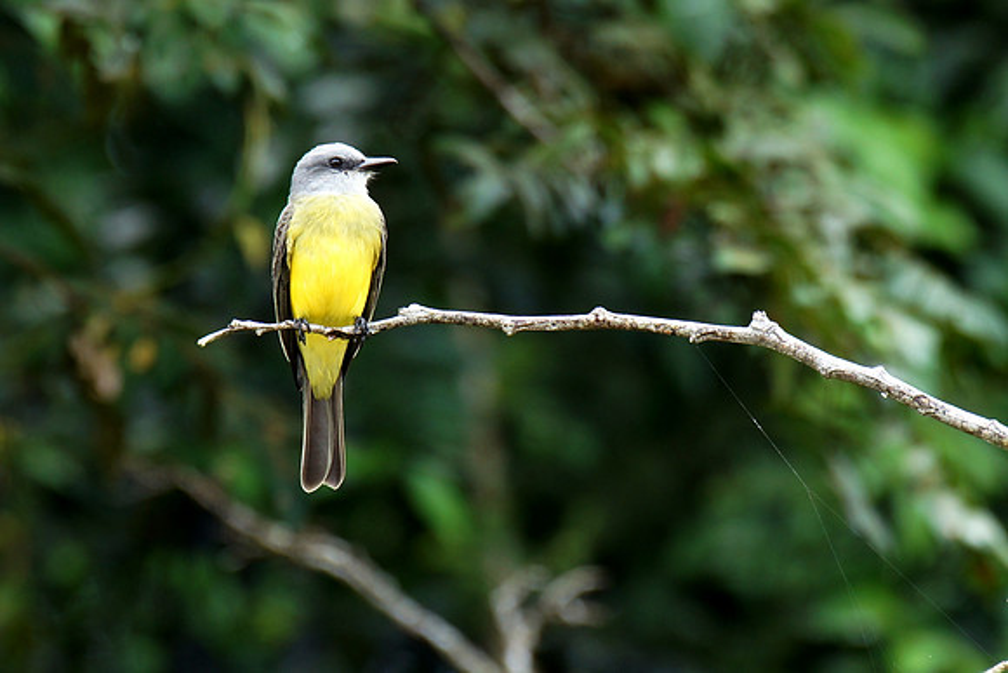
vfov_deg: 2.3
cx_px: 504
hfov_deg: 3.4
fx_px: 16803
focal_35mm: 600
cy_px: 336
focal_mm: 400
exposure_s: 1/200
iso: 400
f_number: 6.3
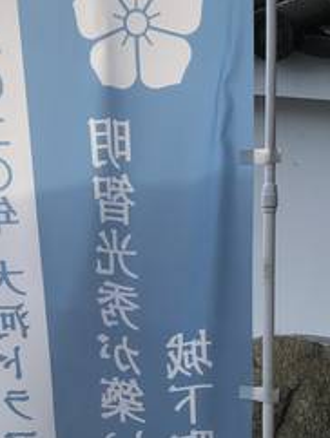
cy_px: 344
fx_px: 939
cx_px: 131
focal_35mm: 74
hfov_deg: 19.9
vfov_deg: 25.9
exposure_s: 1/643
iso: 20
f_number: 1.8
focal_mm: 3.99
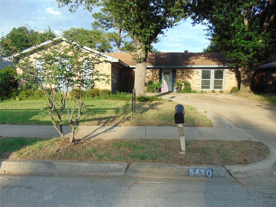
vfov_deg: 54.9
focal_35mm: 25
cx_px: 138
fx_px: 199
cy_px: 104
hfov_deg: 69.4
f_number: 3
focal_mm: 4.5
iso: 80
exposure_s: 1/400
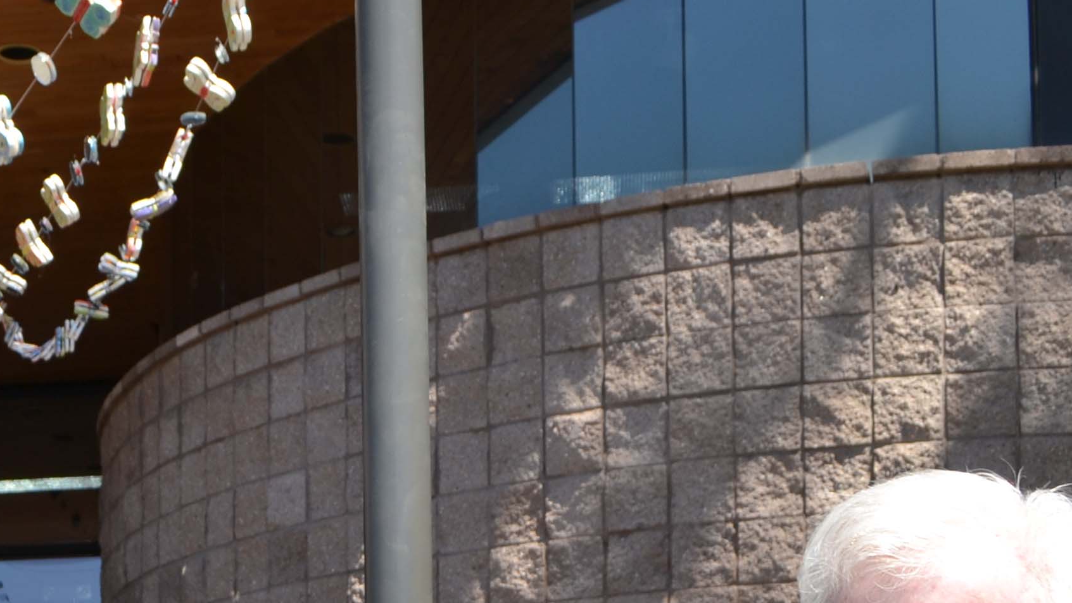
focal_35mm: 77
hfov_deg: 26.1
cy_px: 932
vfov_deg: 14.5
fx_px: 2189
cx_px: 3
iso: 100
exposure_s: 1/200
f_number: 7.1
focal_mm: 18
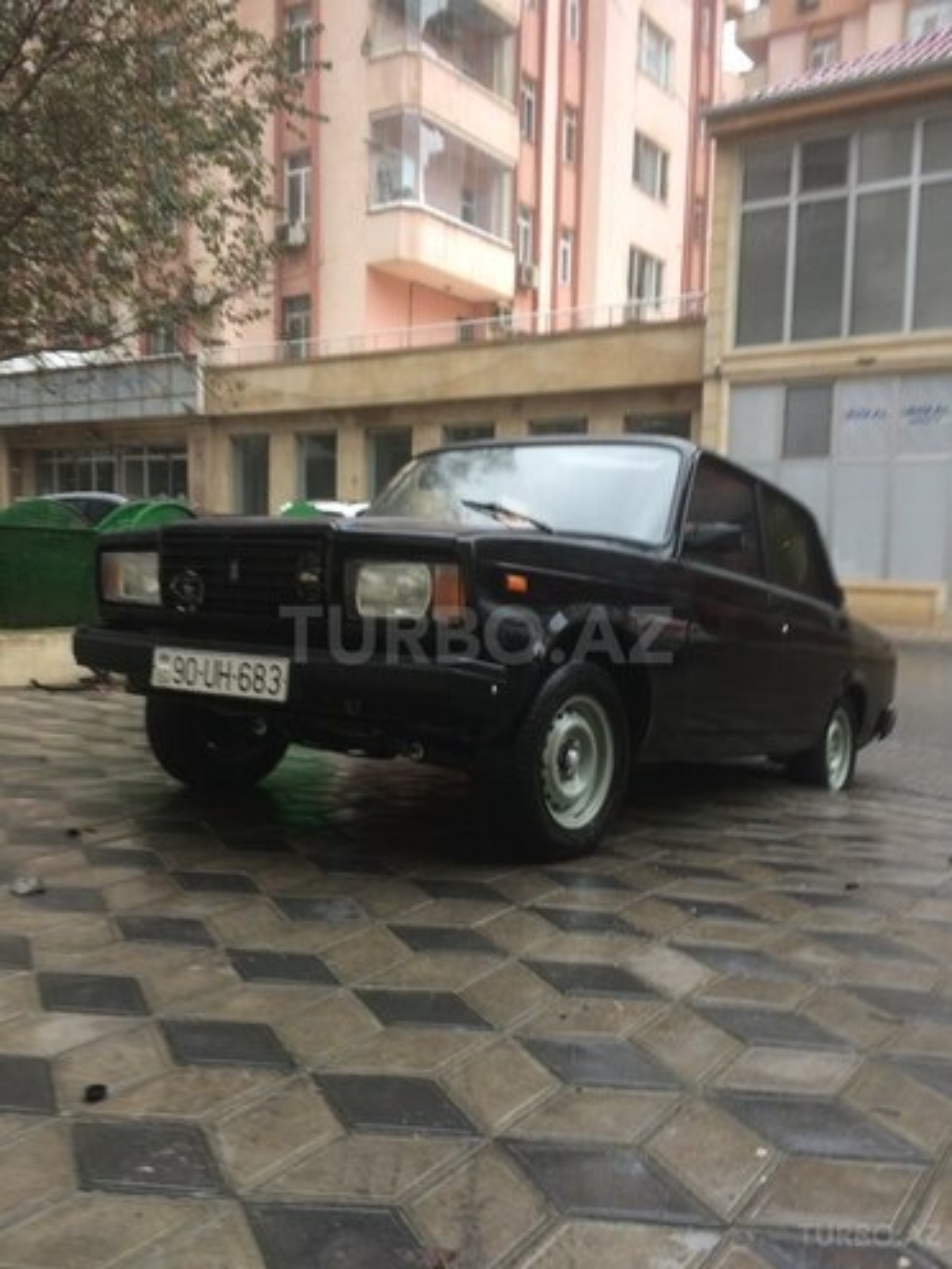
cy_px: 634
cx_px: 476
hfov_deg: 48.2
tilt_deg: -6.8
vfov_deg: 61.7
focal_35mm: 29
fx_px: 1063
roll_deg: -0.8
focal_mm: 4.15
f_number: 2.2
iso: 40
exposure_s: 1/33
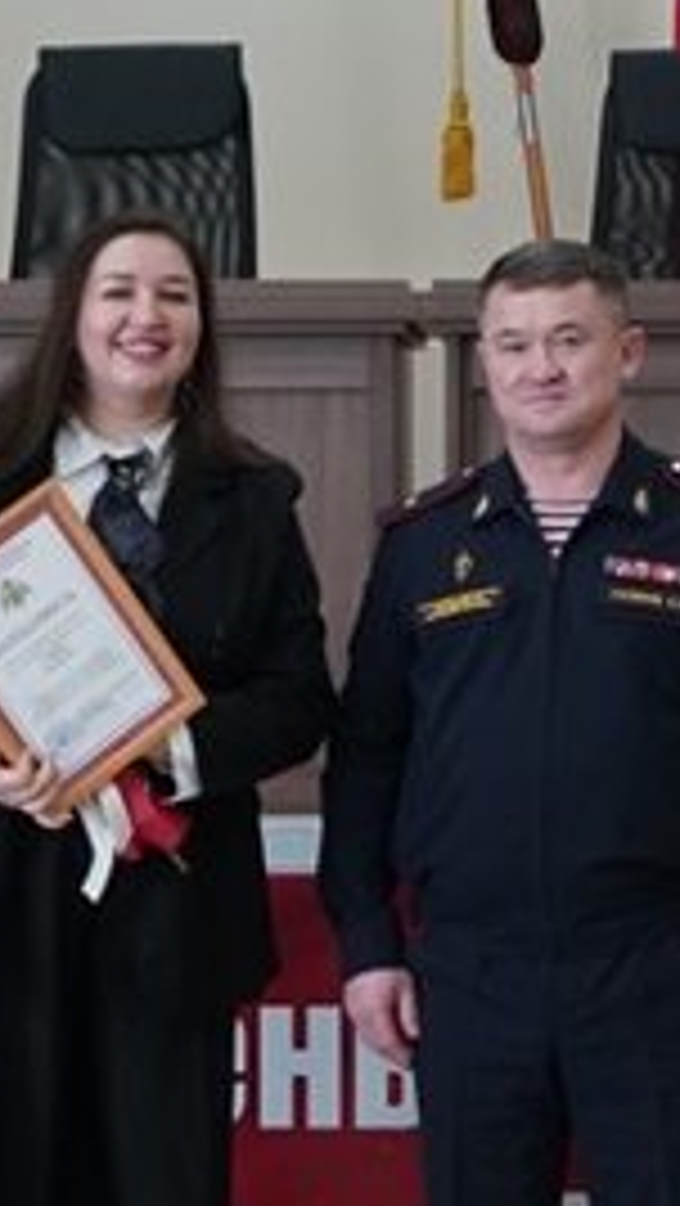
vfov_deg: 25.4
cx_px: 608
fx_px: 2672
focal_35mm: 83
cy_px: 644
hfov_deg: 14.4
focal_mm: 19
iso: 640
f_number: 4
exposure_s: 1/160
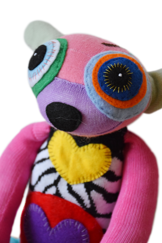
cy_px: 122
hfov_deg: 16.3
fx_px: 567
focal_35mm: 84
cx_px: 81
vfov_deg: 24.2
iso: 1250
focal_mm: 56
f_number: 4.8
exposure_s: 1/60
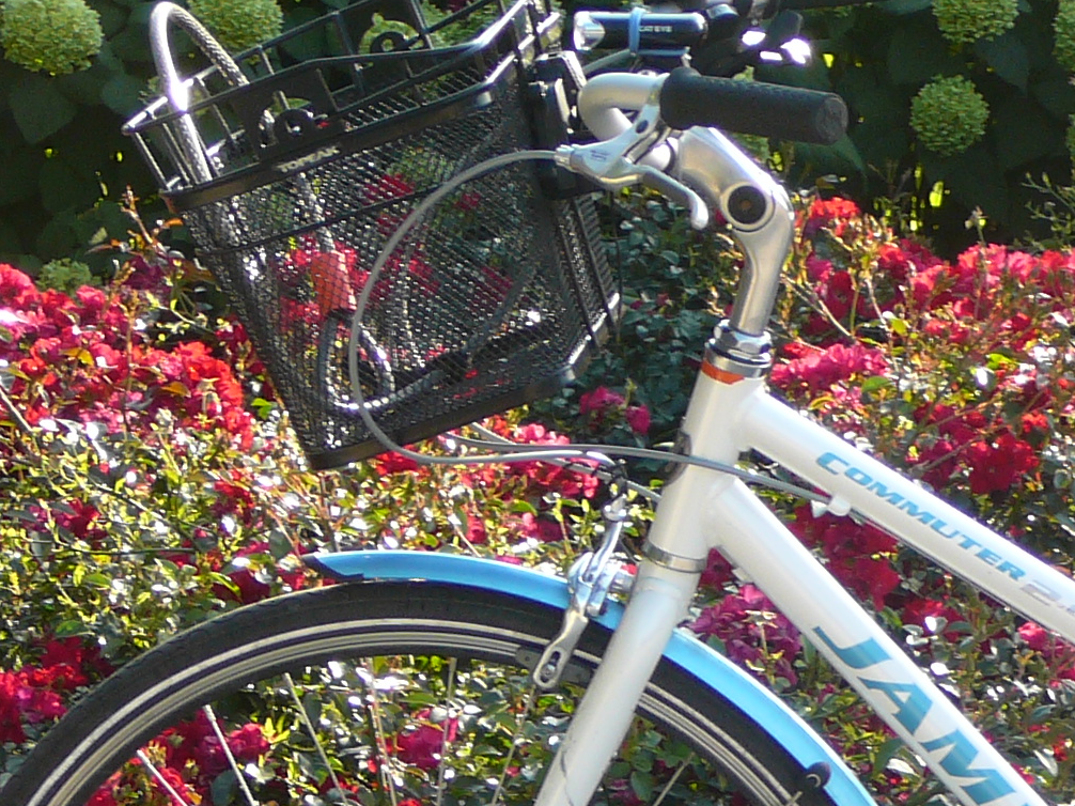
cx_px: 1160
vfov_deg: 7.6
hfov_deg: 10.0
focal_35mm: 196
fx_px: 6085
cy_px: 652
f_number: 3.7
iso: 80
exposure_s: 1/125
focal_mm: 11.5
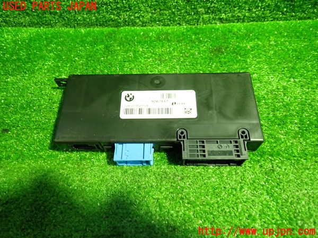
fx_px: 230
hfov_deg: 69.4
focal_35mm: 25
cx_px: 159
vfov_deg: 54.9
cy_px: 119
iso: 400
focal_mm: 4.5
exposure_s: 1/30
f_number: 2
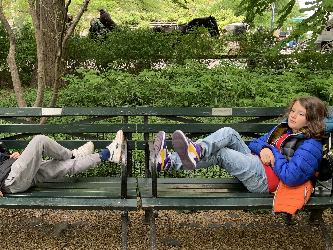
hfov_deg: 50.7
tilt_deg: -9.3
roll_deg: -0.4
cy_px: 100
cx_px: 121
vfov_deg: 39.5
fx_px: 346
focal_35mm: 36
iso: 64
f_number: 1.8
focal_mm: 4.25
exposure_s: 1/121
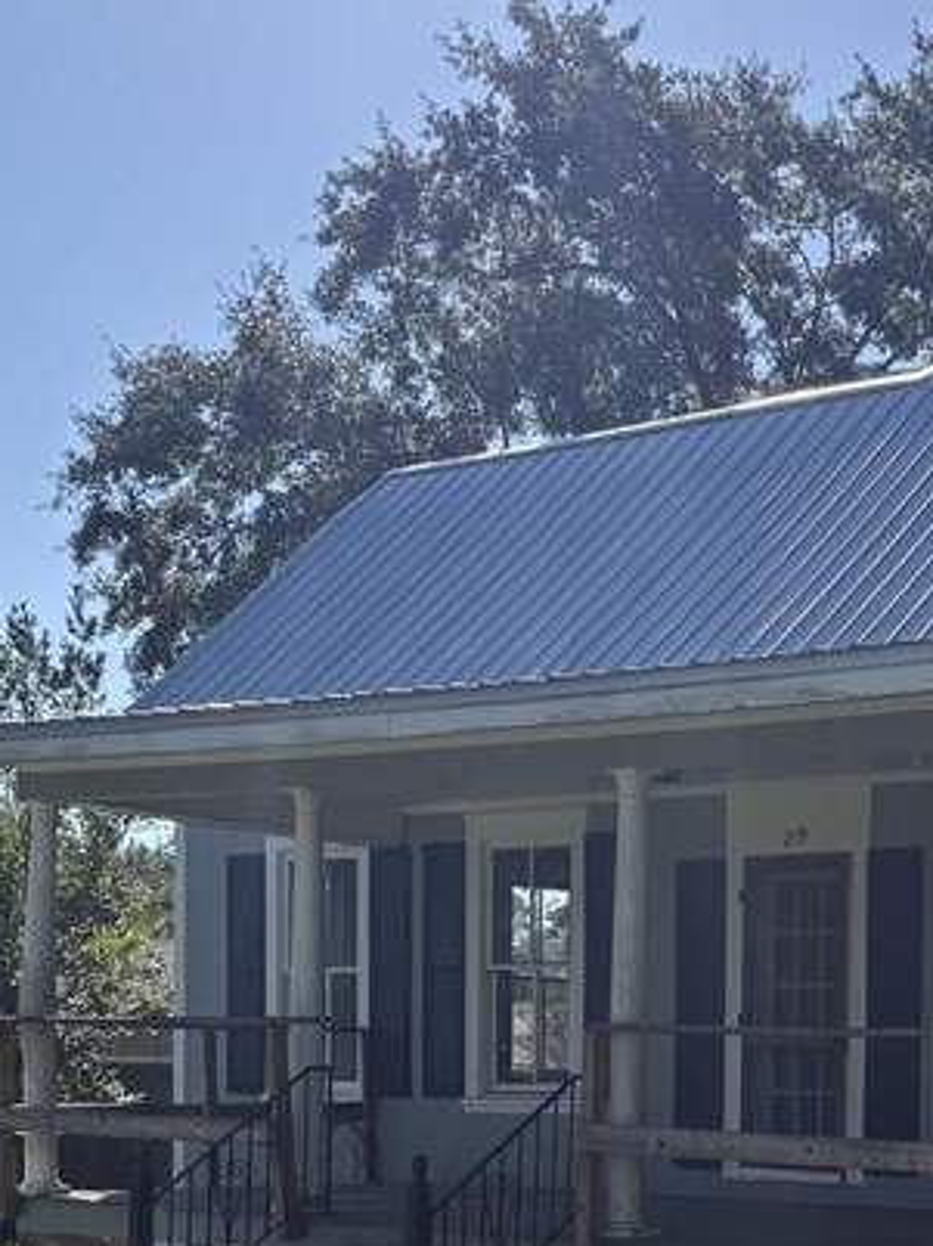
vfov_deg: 27.2
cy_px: 1128
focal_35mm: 69
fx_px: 2482
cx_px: 908
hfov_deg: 20.7
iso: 64
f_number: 1.6
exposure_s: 1/3448
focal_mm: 5.96
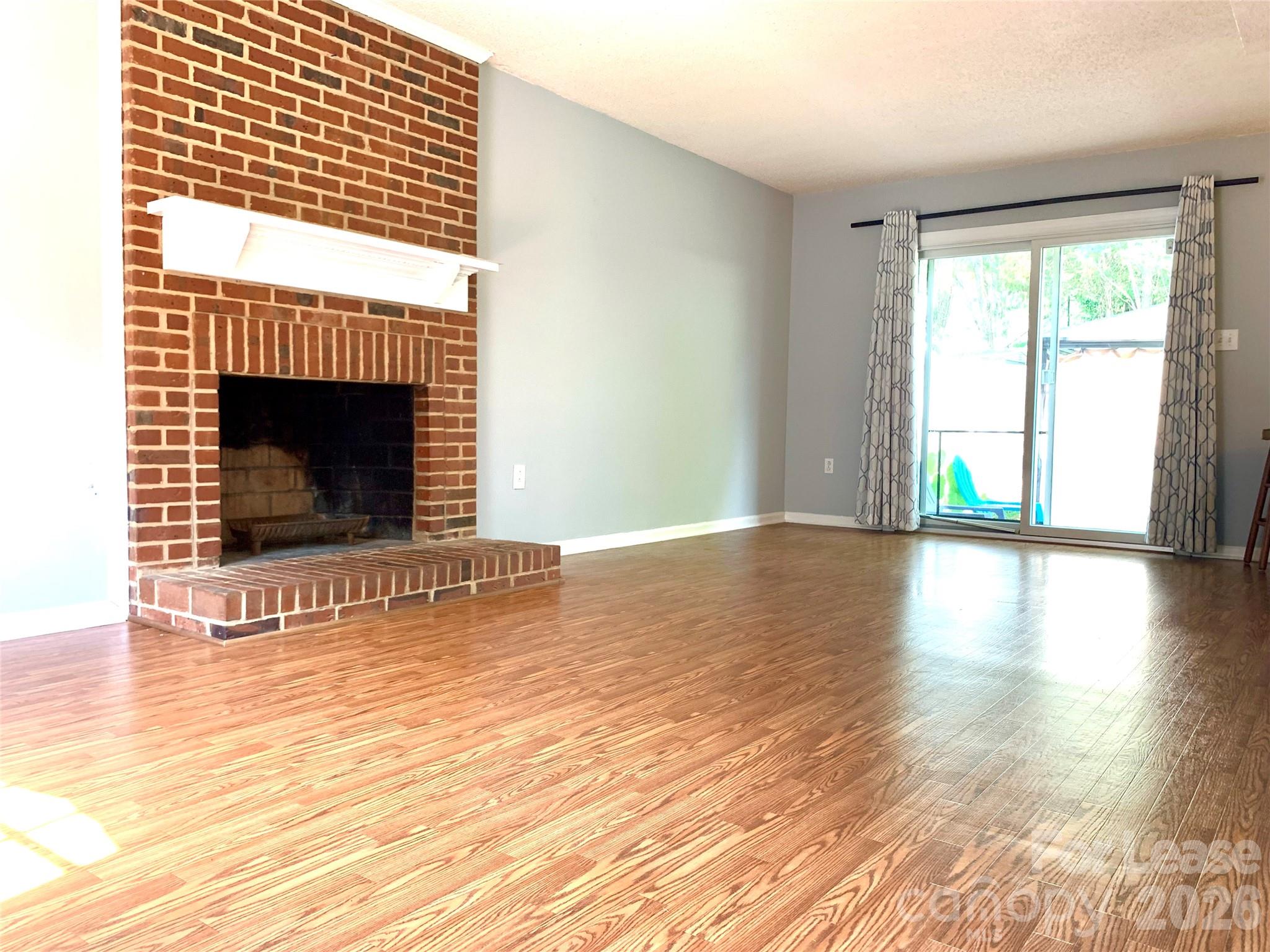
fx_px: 954
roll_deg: -1.4
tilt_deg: -1.8
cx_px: 635
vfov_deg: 53.1
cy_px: 476
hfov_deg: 67.3
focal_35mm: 26
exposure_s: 1/84
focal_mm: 4.25
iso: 100
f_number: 1.8
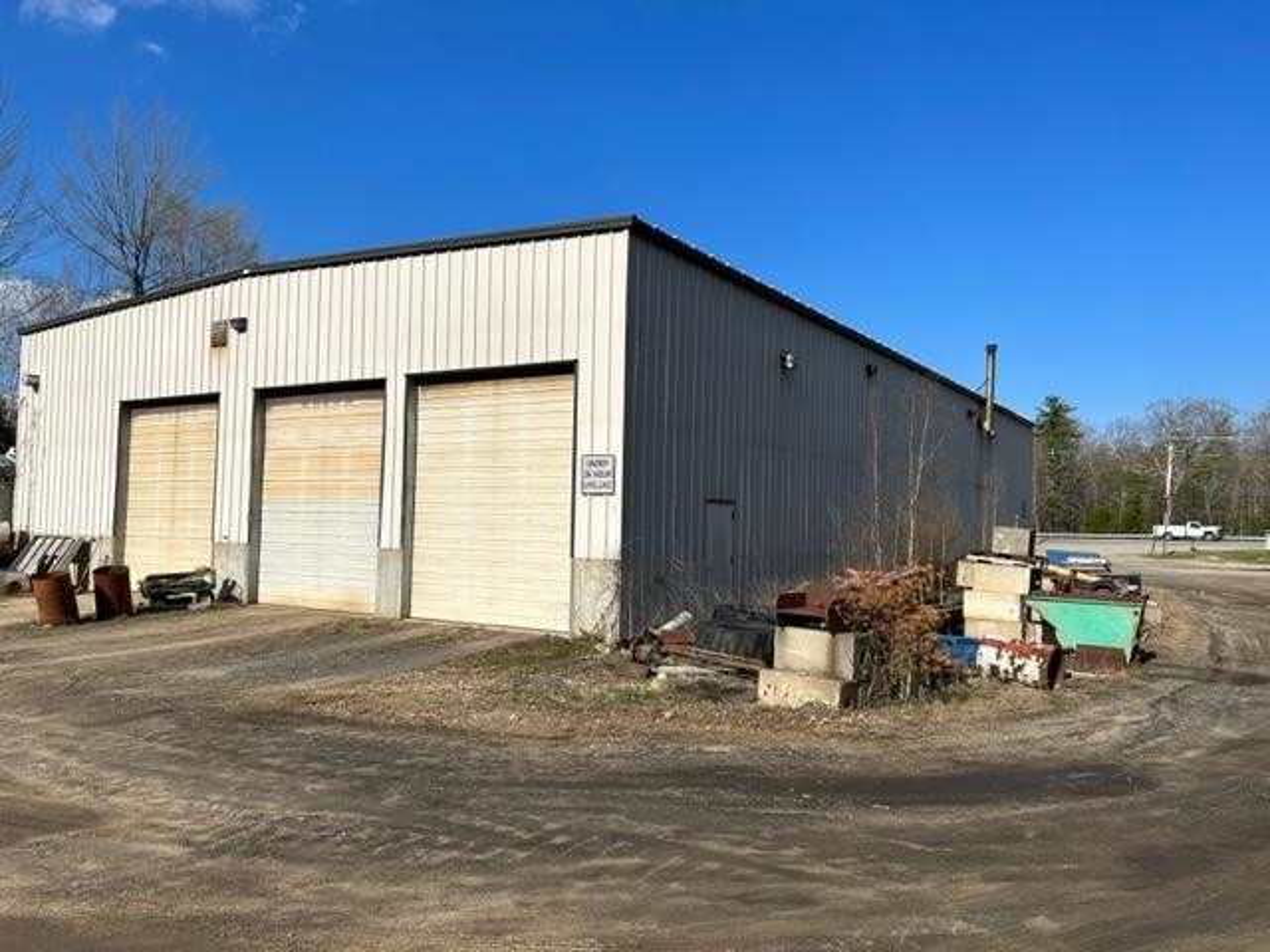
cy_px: 476
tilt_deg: +2.4
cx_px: 635
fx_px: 954
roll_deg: -0.9
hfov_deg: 67.3
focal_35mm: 26
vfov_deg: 53.1
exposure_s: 1/7463
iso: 50
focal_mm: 5.7
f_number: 1.5
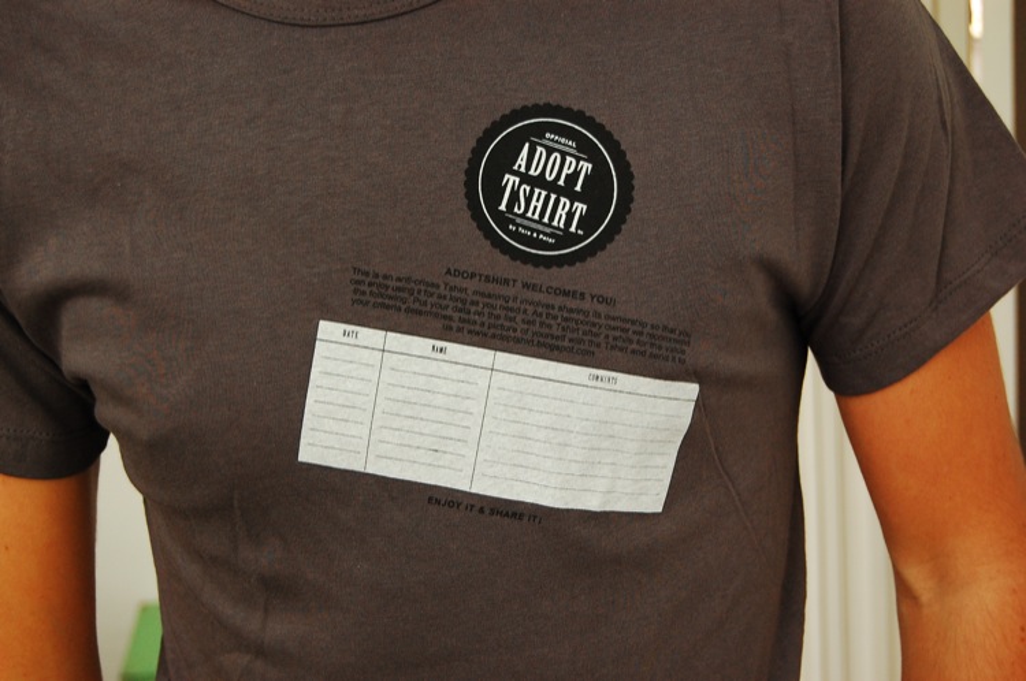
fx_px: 1708
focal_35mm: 60
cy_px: 340
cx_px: 513
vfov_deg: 22.6
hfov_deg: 33.4
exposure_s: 1/100
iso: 800
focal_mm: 40
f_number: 5.6
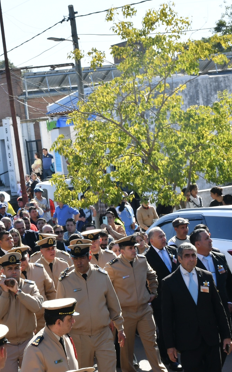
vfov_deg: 20.2
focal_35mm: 103
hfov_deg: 12.5
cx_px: -13
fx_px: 1042
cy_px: 186
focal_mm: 45
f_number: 13
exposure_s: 1/125
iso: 200
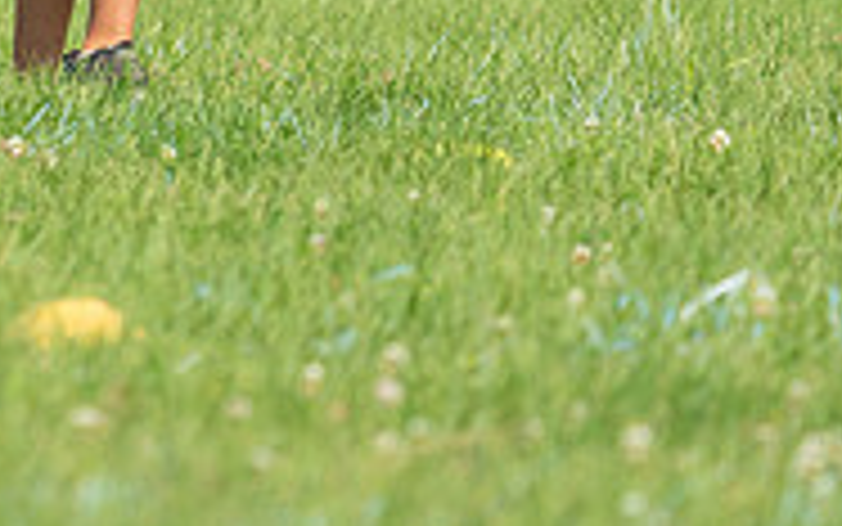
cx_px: -171
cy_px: -339
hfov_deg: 2.6
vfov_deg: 1.6
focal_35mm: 808
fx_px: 18547
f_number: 6.3
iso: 1250
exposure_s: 1/4000
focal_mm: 255
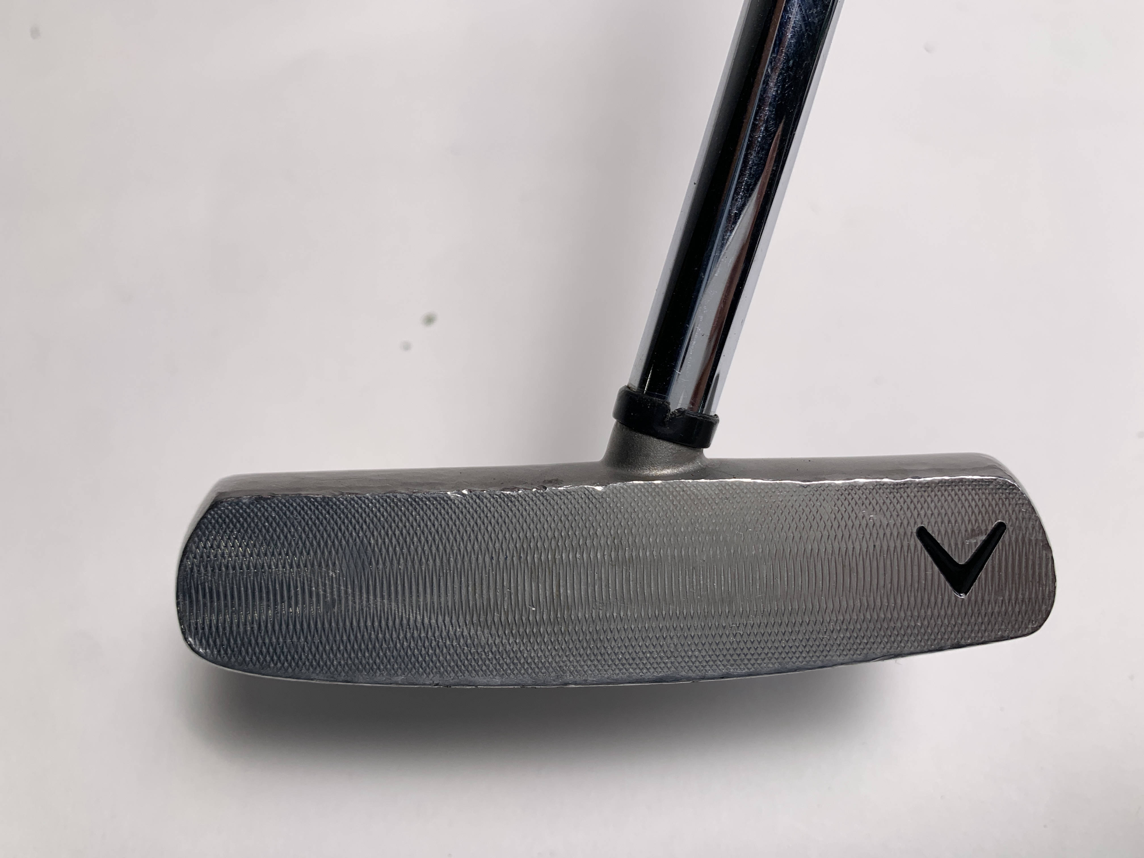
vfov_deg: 53.1
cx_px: 572
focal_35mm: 26
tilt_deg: -61.4
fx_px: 859
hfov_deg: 67.3
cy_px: 429
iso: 25
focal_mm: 4.25
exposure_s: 1/345
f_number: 1.8
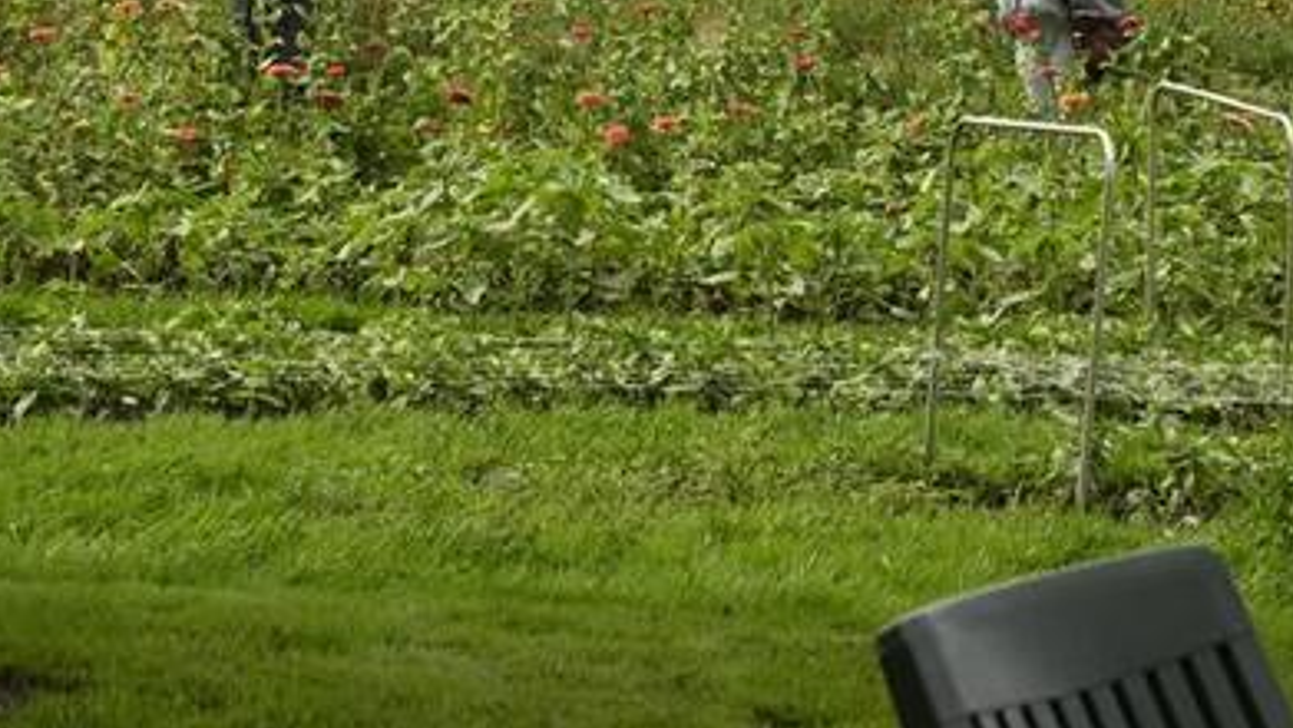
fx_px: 6000
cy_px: -296
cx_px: 989
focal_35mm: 175
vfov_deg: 6.9
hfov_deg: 12.3
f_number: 7.1
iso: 400
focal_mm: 66
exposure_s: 1/800
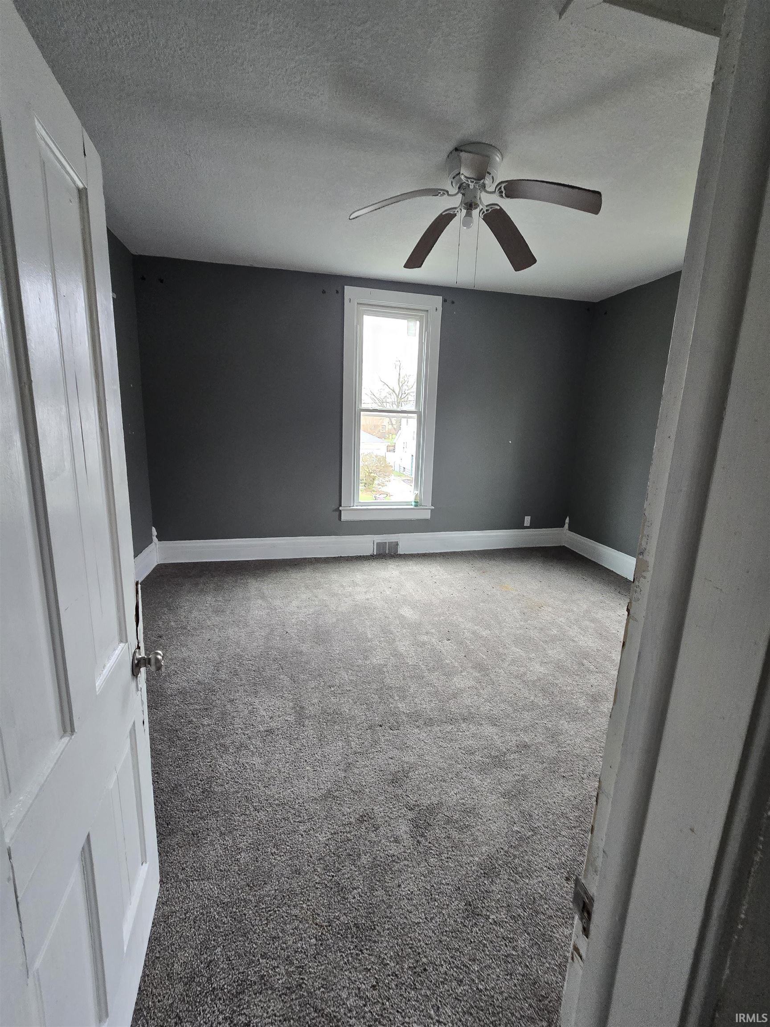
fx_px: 386
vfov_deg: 106.2
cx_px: 385
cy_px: 514
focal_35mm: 13
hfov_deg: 89.9
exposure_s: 1/60
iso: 320
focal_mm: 2.2
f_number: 2.2
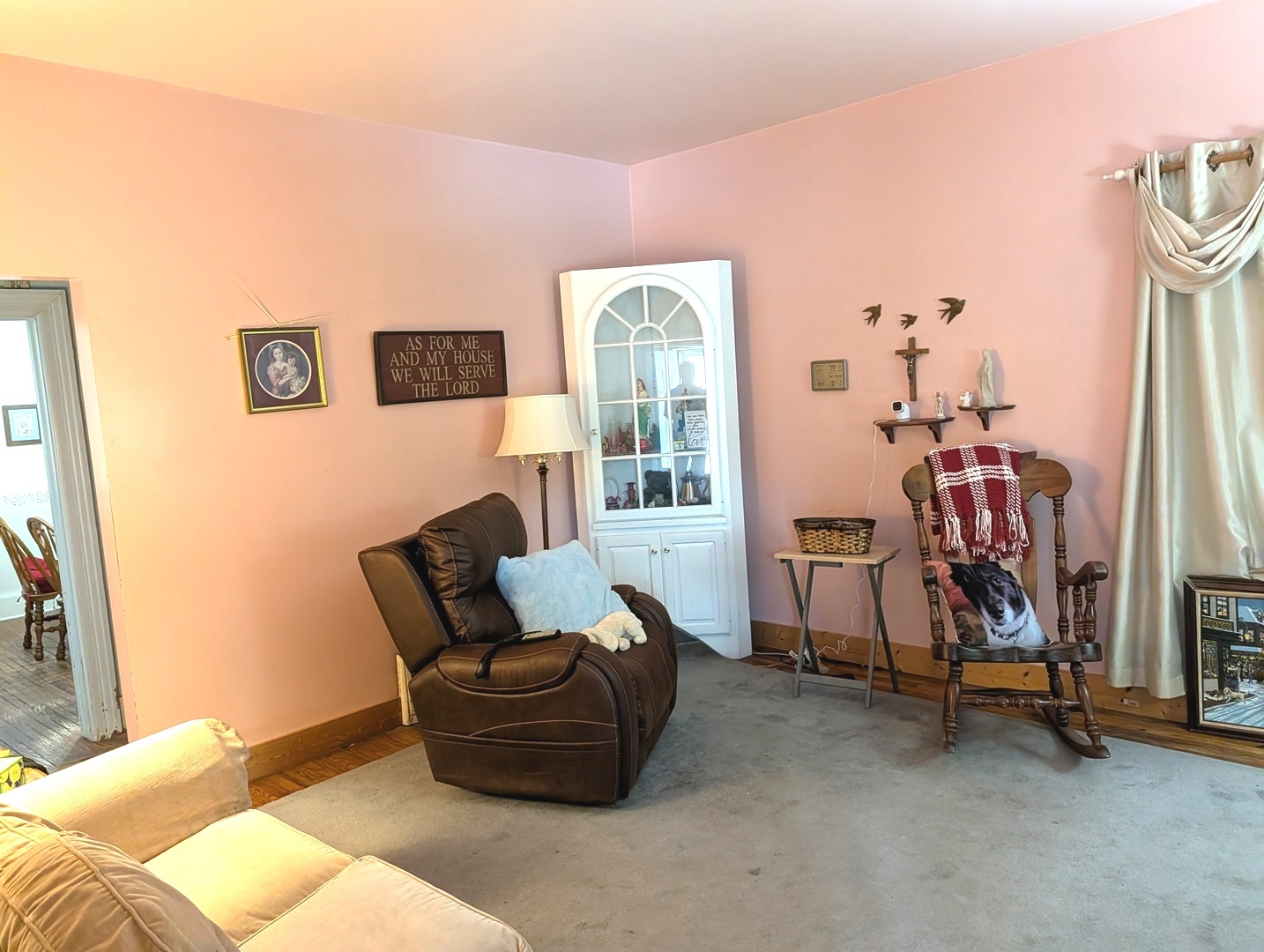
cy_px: 476
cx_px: 632
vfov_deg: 56.9
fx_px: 878
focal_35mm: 24
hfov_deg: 71.5
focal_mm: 6.9
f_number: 1.68
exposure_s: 1/120
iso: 1748
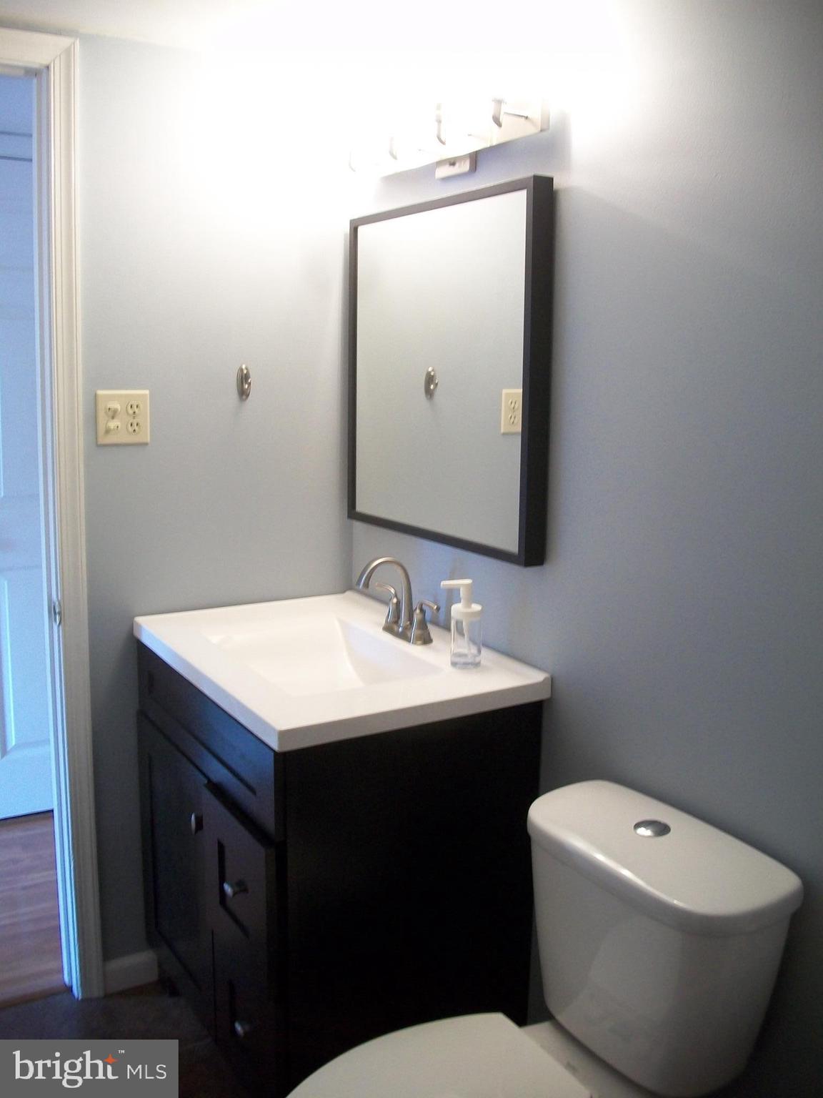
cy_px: 549
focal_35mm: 32
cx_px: 412
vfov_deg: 56.8
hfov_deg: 44.2
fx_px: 1014
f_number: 2.9
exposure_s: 1/13
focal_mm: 5.7
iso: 160
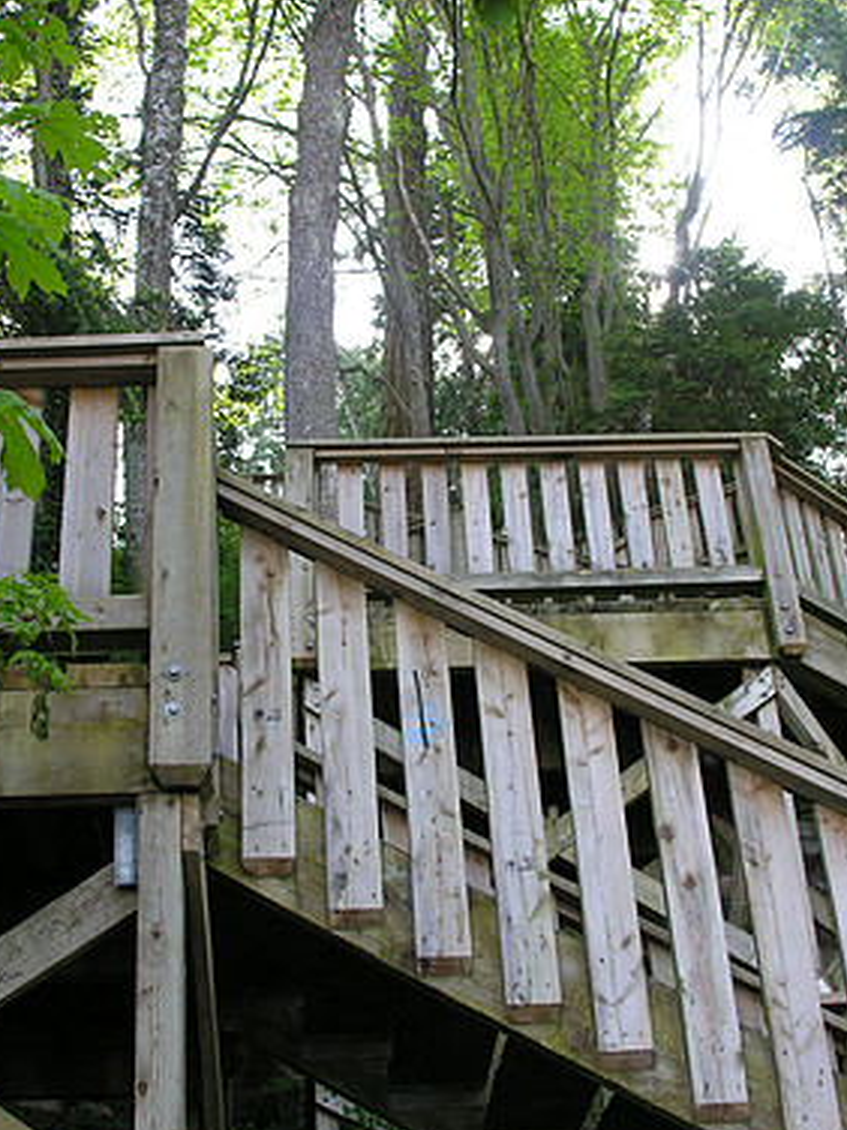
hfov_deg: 27.0
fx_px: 1762
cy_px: 579
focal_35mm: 54
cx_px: 393
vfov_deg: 35.5
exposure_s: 1/50
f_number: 3.2
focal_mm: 8.9
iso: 50
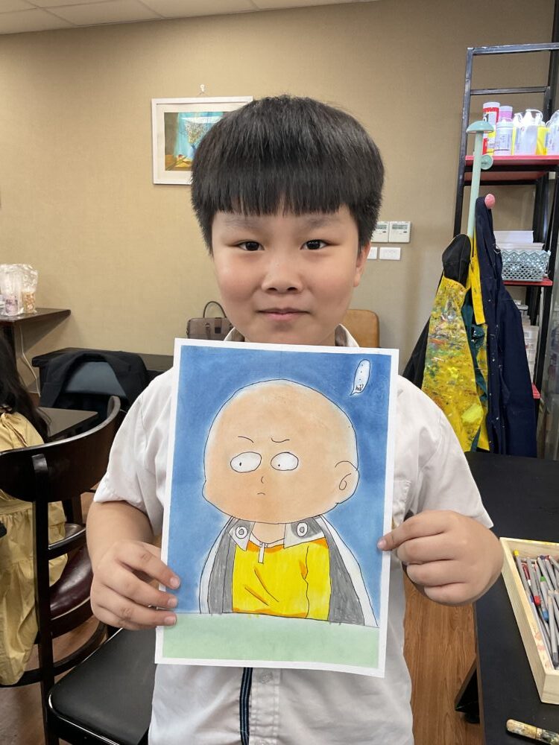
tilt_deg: -13.1
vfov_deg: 61.7
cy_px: 372
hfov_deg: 48.2
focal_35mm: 29
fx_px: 624
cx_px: 280
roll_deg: -1.8
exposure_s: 1/66
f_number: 1.8
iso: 64
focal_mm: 3
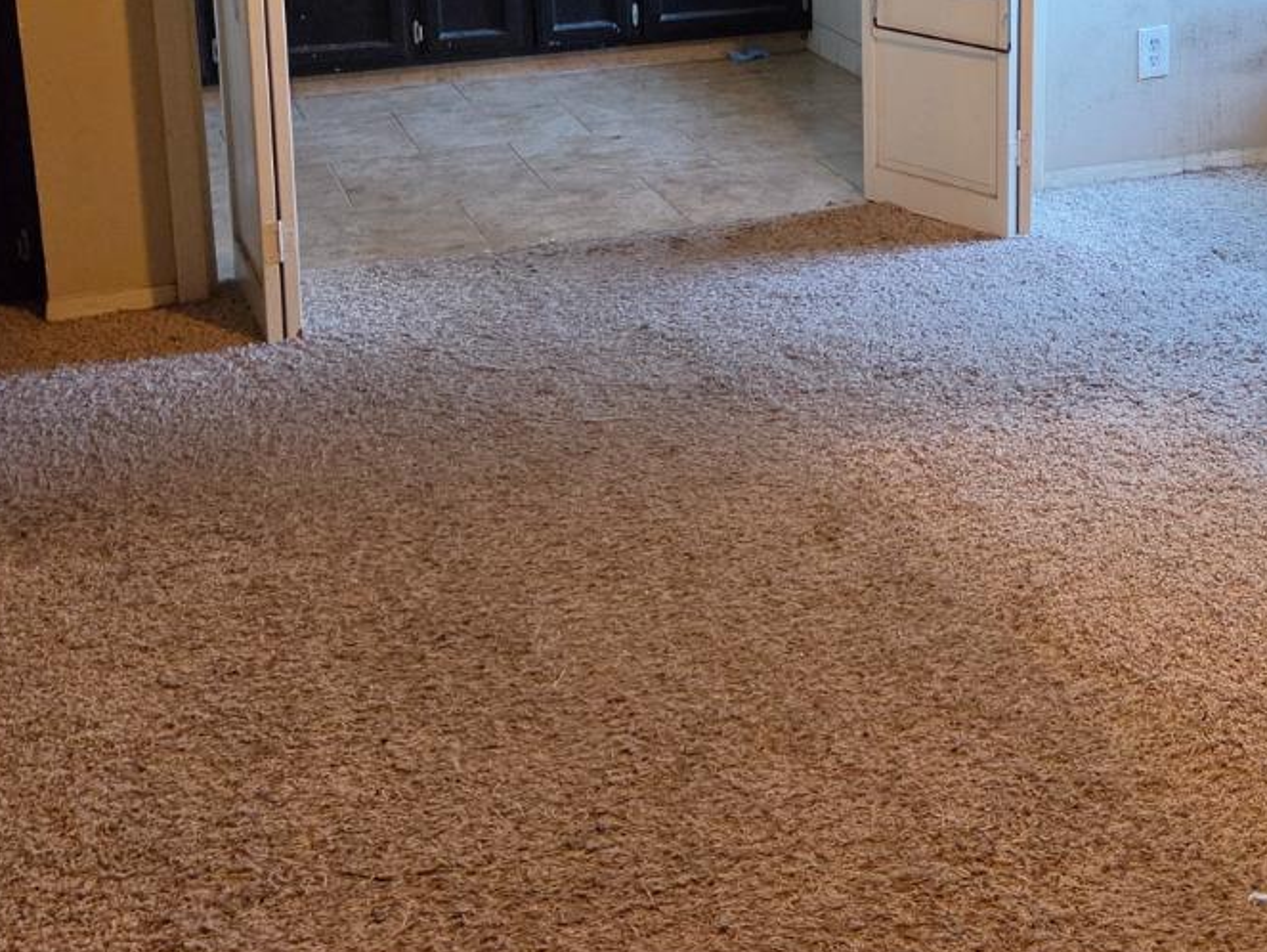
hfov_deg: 36.4
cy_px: 119
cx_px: 858
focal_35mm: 52
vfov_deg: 27.2
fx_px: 1904
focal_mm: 5.4
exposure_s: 1/120
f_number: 1.8
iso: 800
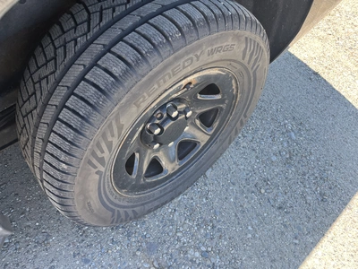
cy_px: 134
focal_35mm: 26
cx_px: 179
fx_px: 269
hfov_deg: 67.3
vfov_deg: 53.1
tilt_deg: -57.2
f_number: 1.6
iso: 50
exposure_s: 1/329
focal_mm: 5.1
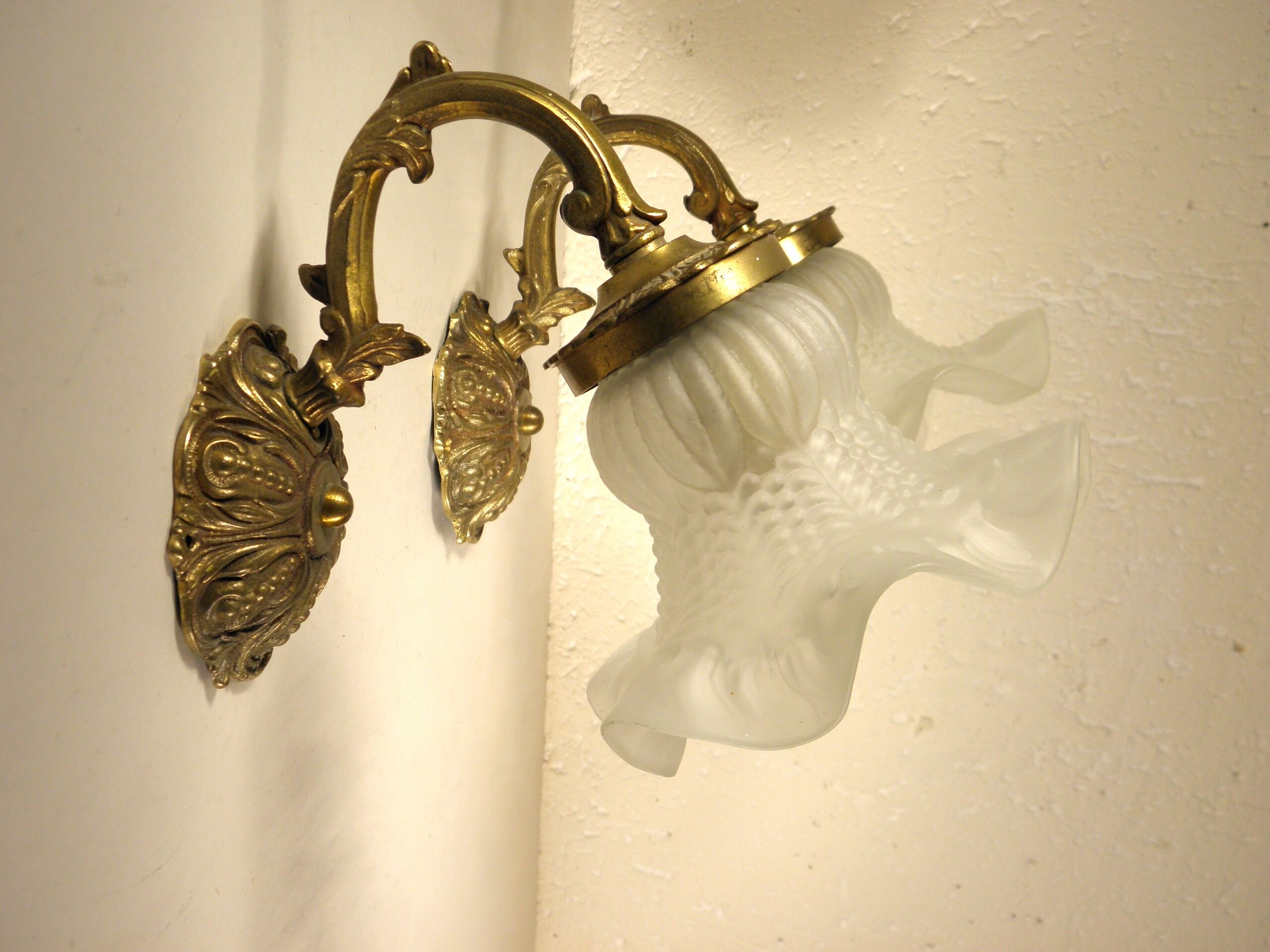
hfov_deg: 40.4
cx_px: 635
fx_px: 1724
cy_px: 476
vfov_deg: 30.9
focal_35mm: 47
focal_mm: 8.6
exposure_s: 1/80
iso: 100
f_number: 3.9
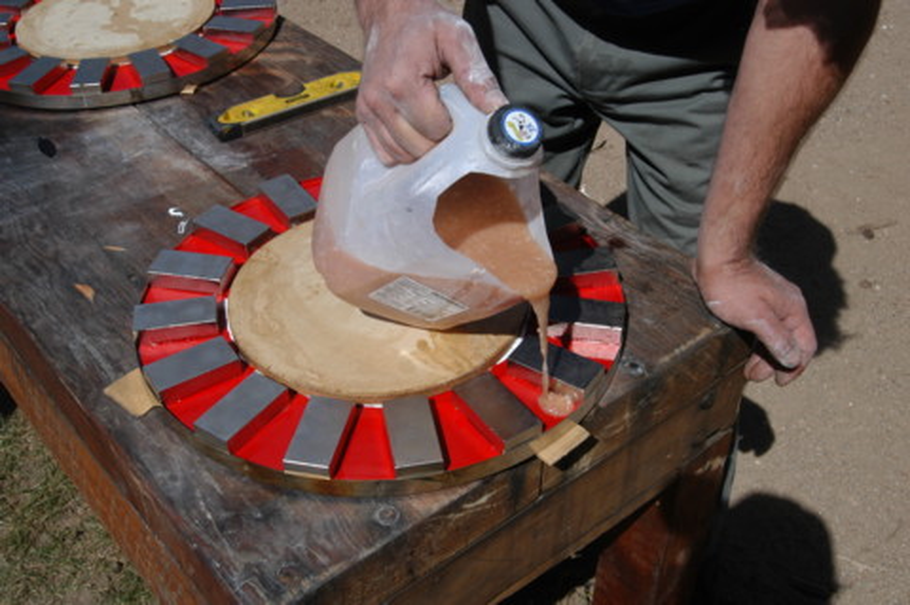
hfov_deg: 46.4
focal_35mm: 42
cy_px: 302
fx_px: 1061
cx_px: 455
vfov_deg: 31.8
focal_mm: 28
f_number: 10
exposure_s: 1/350
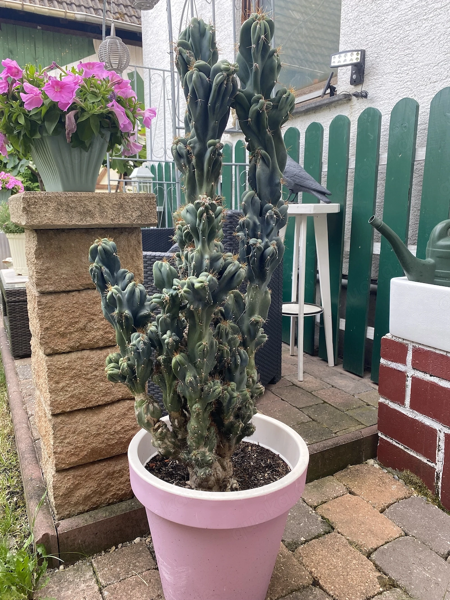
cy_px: 300
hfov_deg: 53.0
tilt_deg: -11.0
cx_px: 225
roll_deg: +0.0
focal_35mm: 26
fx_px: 451
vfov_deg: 67.3
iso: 80
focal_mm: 4.25
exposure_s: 1/122
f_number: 1.8
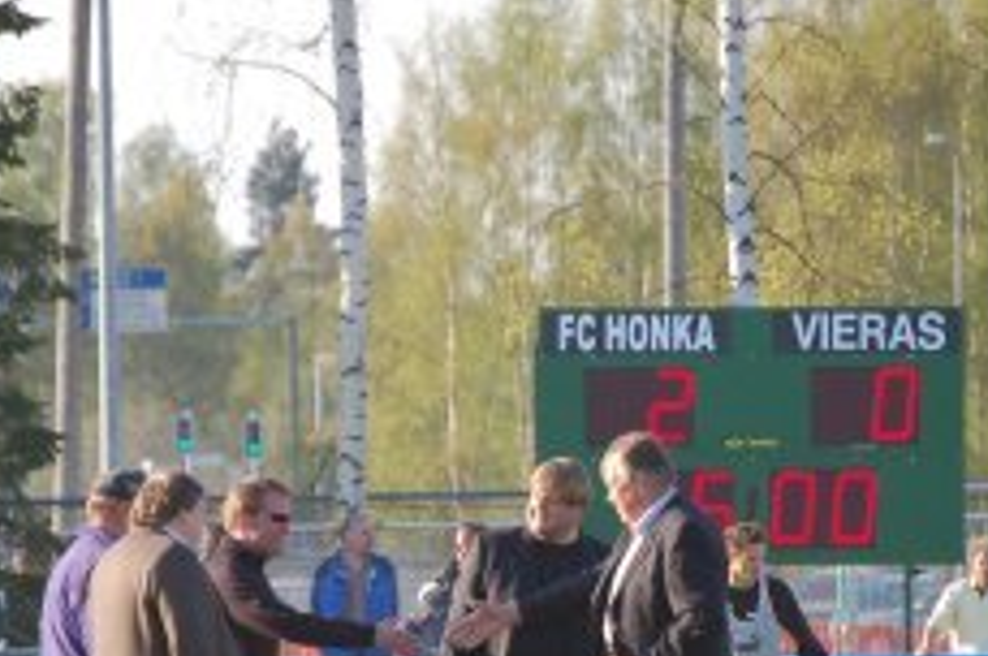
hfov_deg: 3.2
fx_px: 17923
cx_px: 488
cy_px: 630
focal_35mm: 654
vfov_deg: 2.1
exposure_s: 1/500
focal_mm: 200
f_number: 5.6
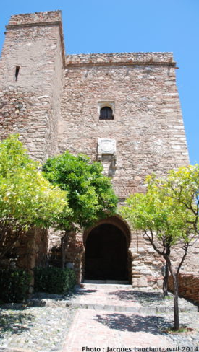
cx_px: 86
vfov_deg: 66.0
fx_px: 272
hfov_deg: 40.1
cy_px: 180
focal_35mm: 29
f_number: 6.3
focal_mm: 18
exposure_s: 1/160
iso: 100
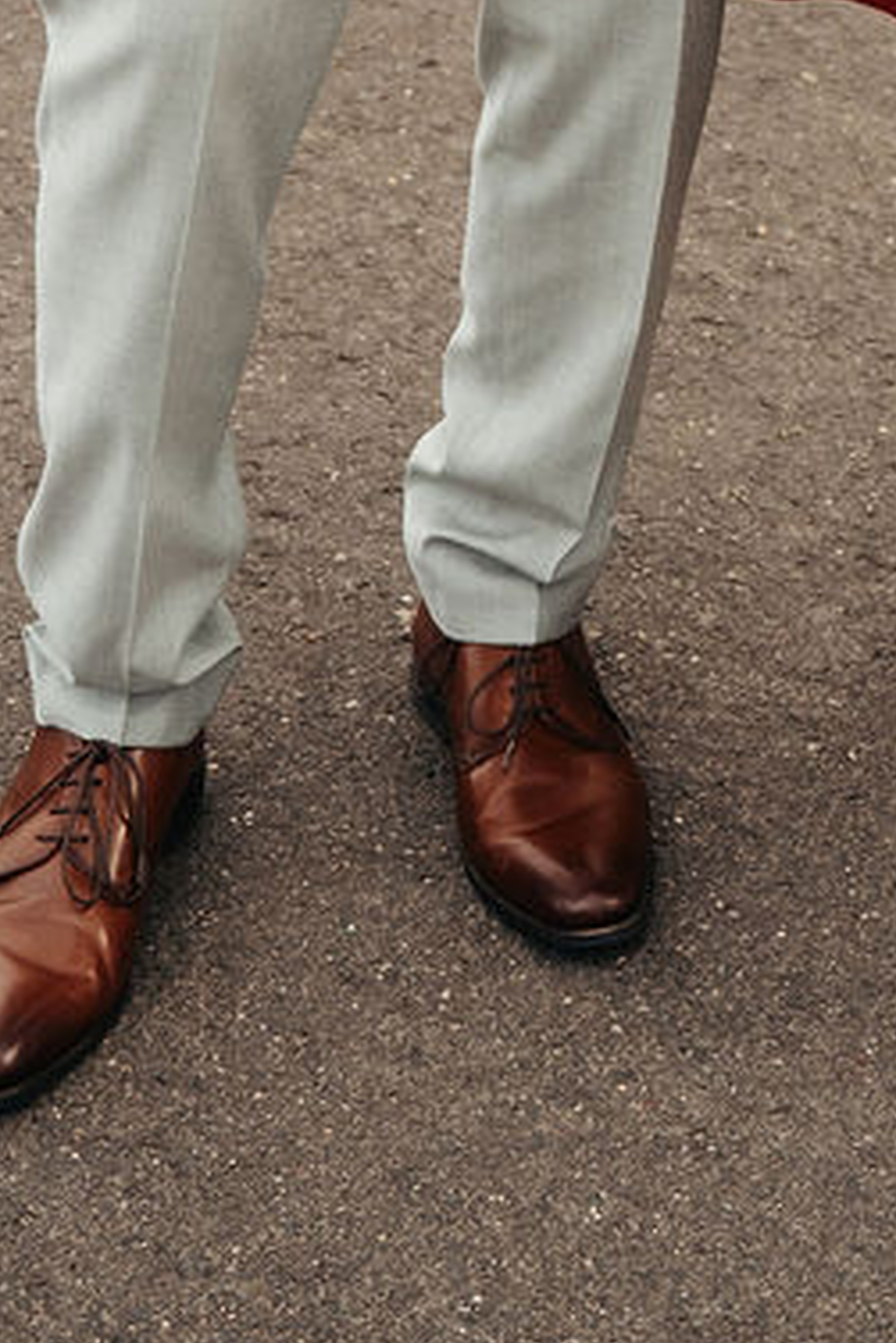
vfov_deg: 13.8
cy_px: -1386
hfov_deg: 10.7
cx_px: 1189
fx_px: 4662
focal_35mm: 125
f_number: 3.2
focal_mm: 30.6
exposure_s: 1/1600
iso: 400
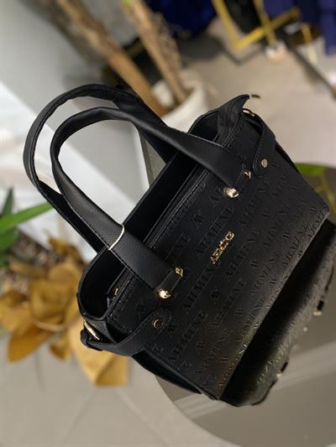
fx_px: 336
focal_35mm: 26
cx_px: 168
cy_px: 224
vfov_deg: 67.3
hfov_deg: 53.1
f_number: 1.8
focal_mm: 4.25
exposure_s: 1/50
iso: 64
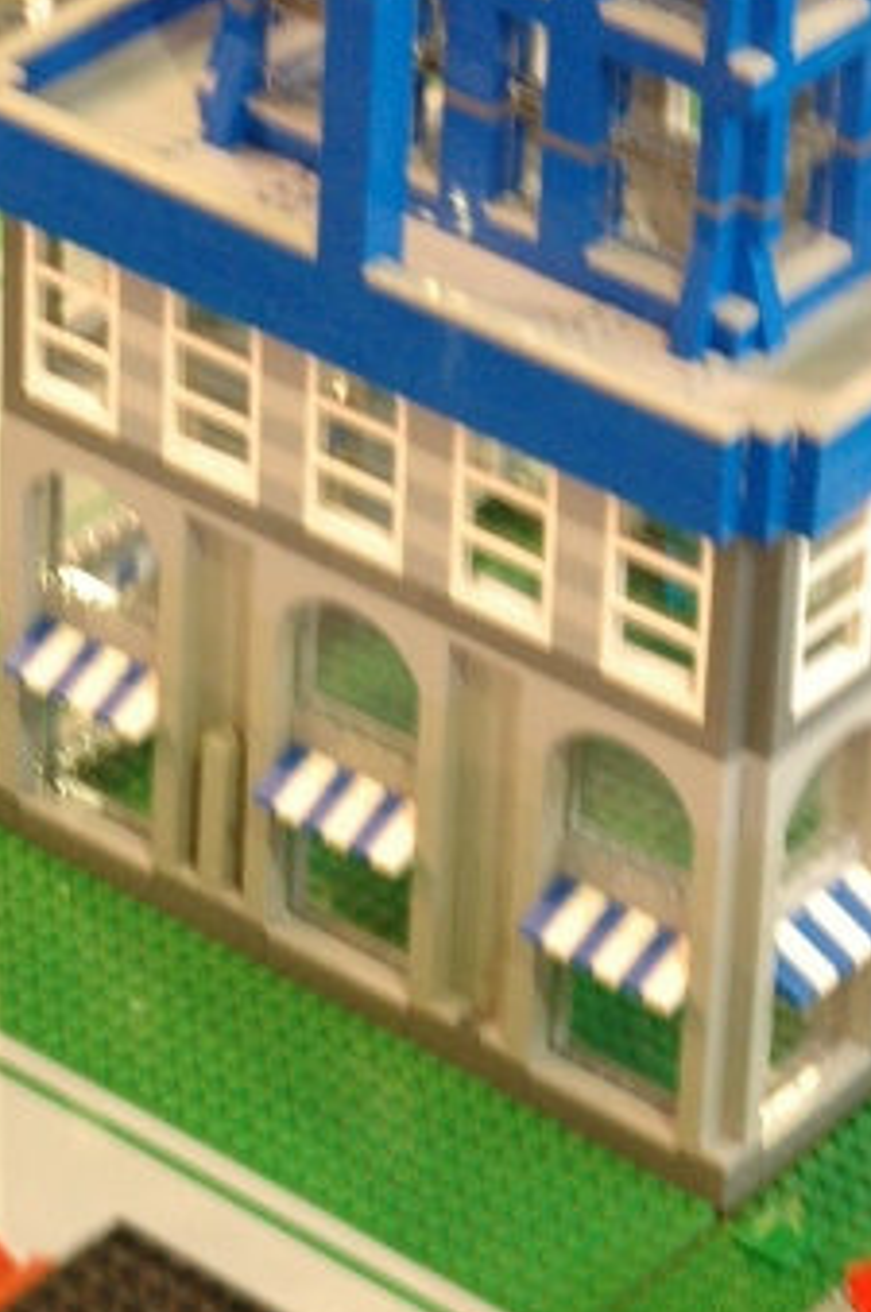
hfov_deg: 7.6
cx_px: 619
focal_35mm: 181
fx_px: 6589
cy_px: -492
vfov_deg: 11.0
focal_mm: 40
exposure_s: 1/10
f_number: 5
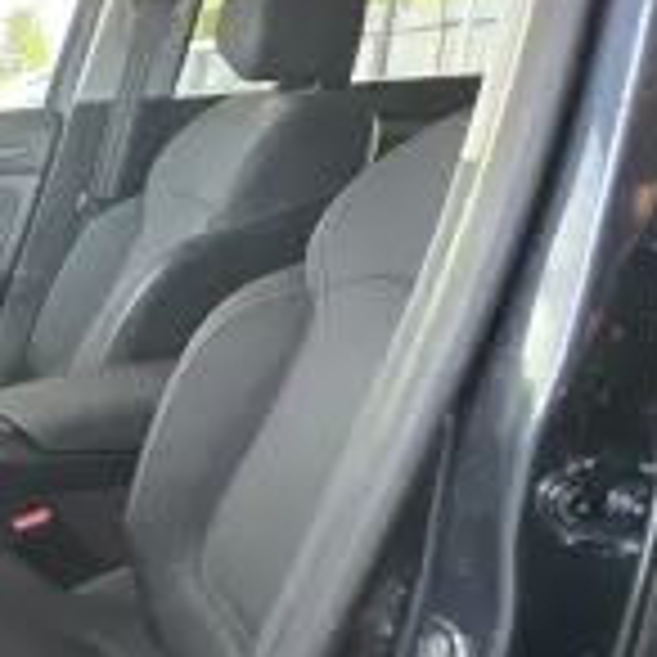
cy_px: 482
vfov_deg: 33.4
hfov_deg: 29.2
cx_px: -135
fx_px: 1074
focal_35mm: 50
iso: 640
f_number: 1.7
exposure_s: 1/100
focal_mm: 6.3
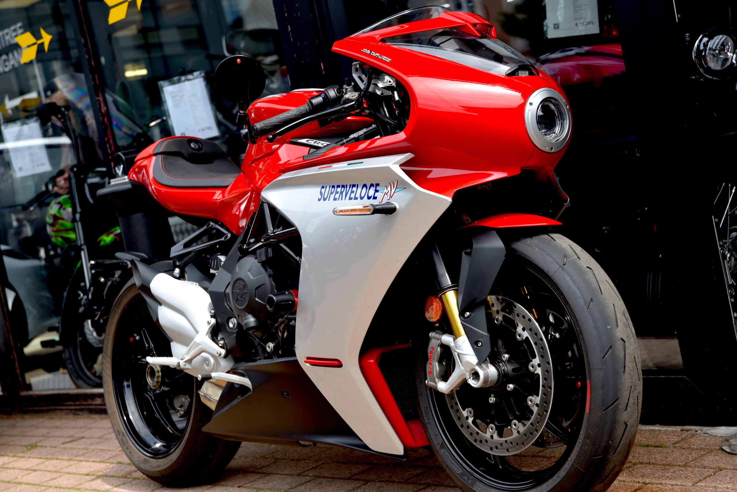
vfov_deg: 19.5
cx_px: 368
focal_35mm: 70
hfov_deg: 28.8
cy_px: 246
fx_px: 1434
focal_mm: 70
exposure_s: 1/125
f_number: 5.6
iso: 100
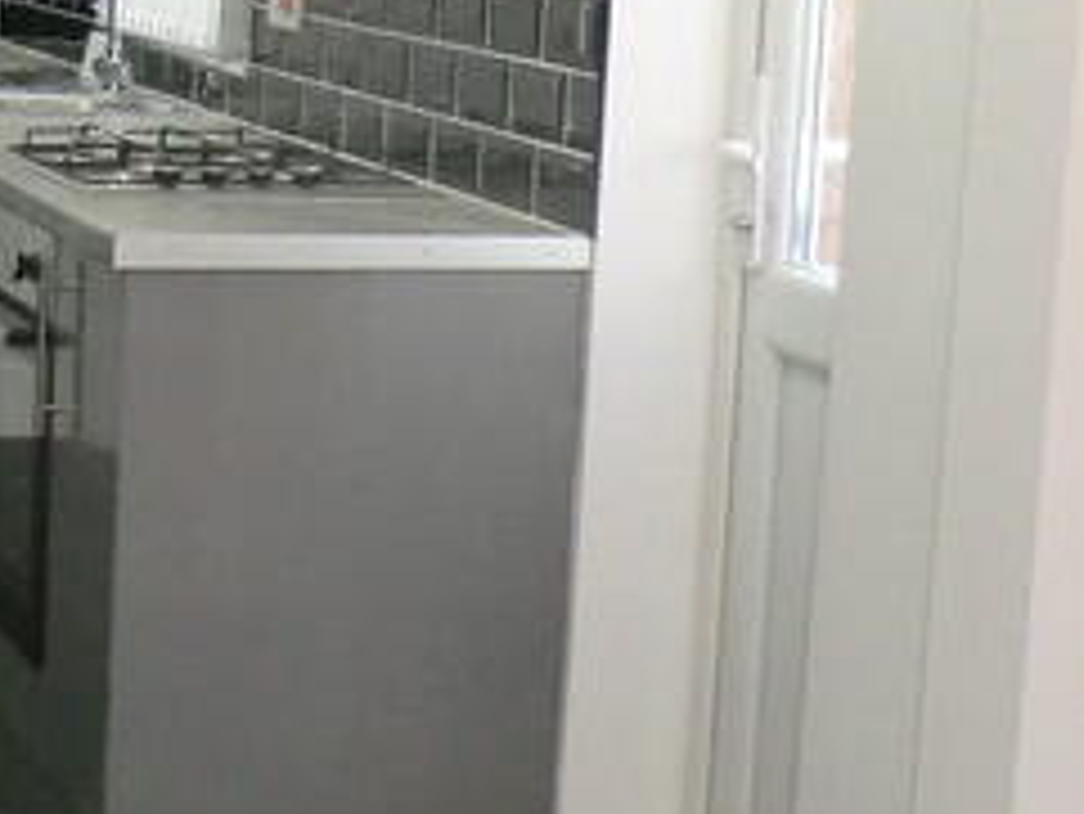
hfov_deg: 19.2
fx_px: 3196
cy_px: 225
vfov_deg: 14.5
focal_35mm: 102
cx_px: 423
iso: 400
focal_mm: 4.3
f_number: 3.2
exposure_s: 1/60
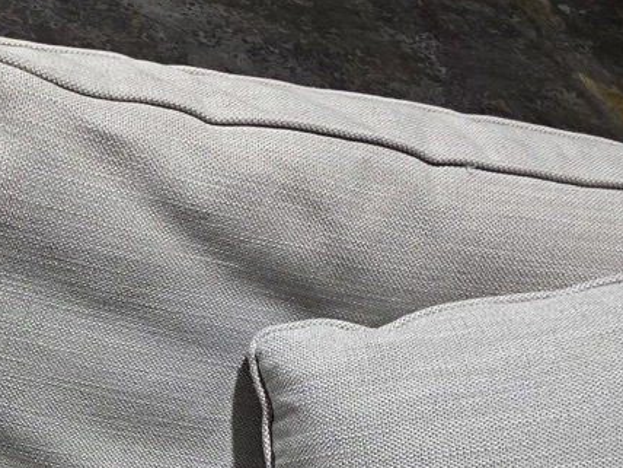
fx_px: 1548
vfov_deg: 15.9
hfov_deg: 20.6
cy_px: 684
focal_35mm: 86
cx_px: -201
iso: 160
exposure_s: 1/120
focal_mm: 6.3
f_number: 1.7
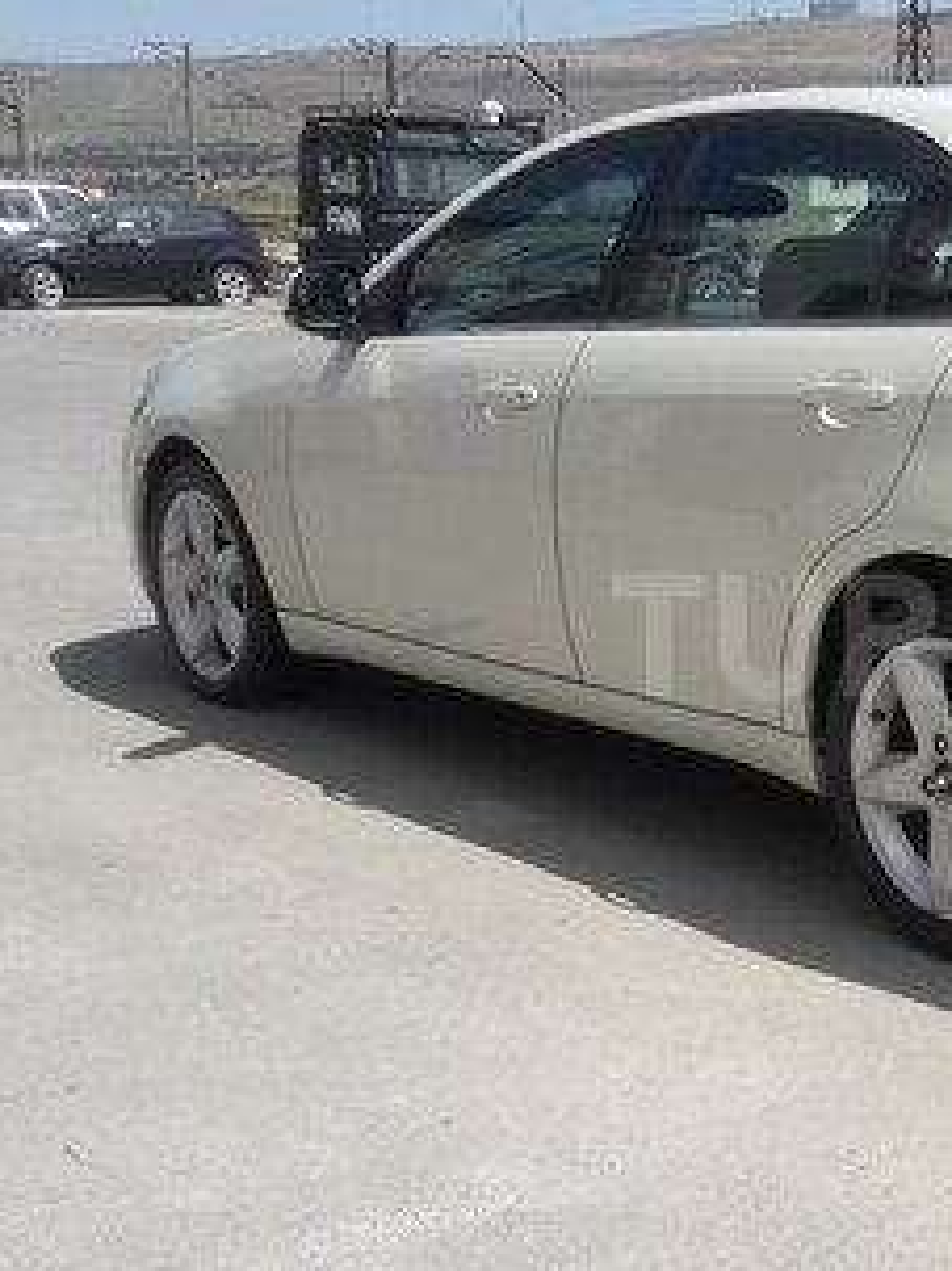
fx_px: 2238
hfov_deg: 22.7
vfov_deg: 31.7
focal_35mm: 61
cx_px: 1040
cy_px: 636
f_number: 1.9
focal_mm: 3.7
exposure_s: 1/2101
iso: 40
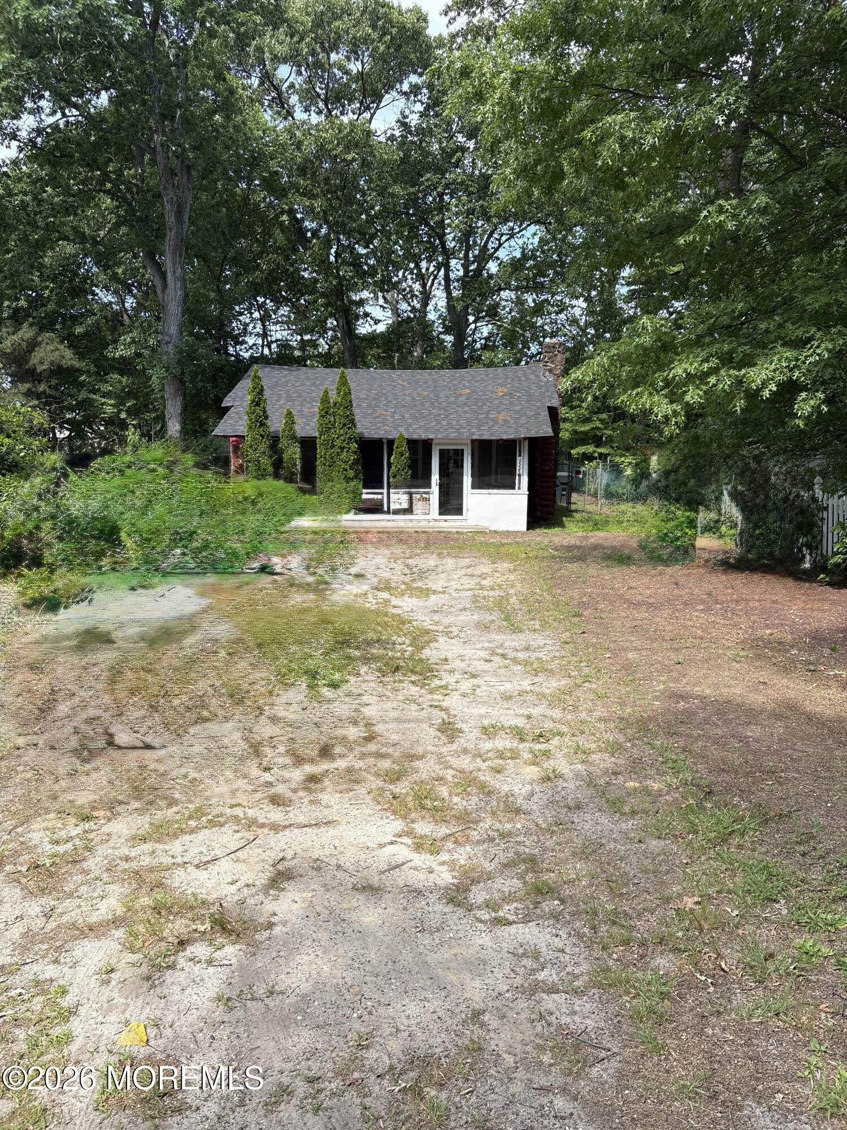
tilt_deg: -6.6
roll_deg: -1.0
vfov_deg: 67.3
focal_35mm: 26
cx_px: 424
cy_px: 565
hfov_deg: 53.1
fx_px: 848
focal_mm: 5.96
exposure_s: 1/959
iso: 50
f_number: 1.6
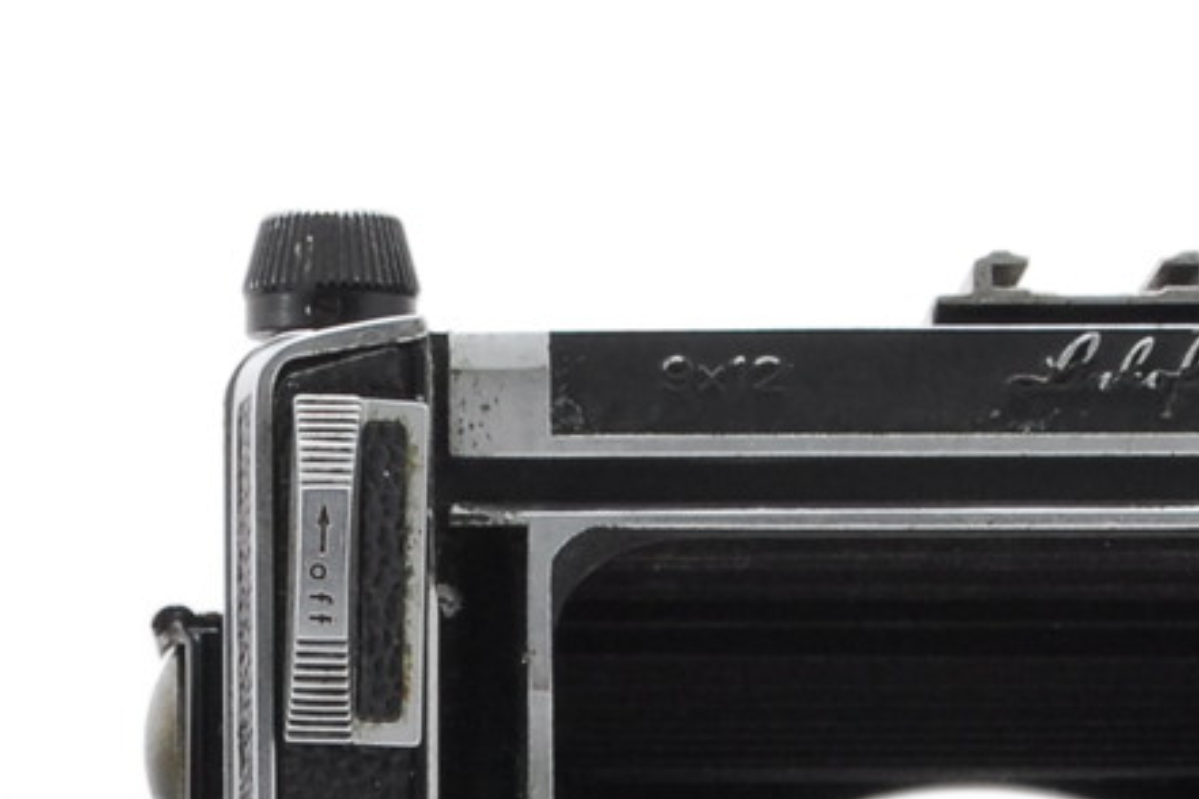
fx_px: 9985
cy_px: 1057
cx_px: 337
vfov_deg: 4.6
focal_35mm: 300
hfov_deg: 6.9
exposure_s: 1/160
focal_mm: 55
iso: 400
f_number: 16
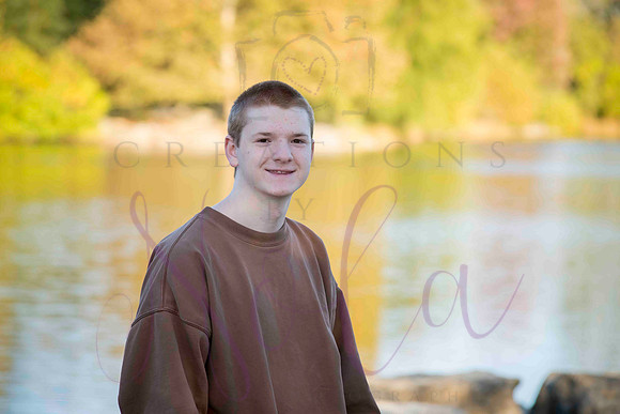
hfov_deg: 14.2
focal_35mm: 145
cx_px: 310
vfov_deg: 9.5
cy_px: 207
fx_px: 2498
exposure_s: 1/400
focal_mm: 145
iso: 400
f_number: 5.6
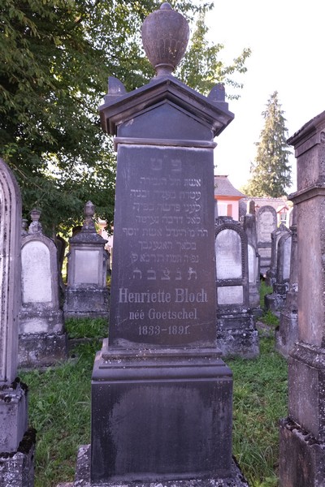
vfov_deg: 67.4
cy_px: 244
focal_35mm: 27
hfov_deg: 47.9
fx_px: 366
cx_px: 162
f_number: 5.6
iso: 1600
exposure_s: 1/350
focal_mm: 18
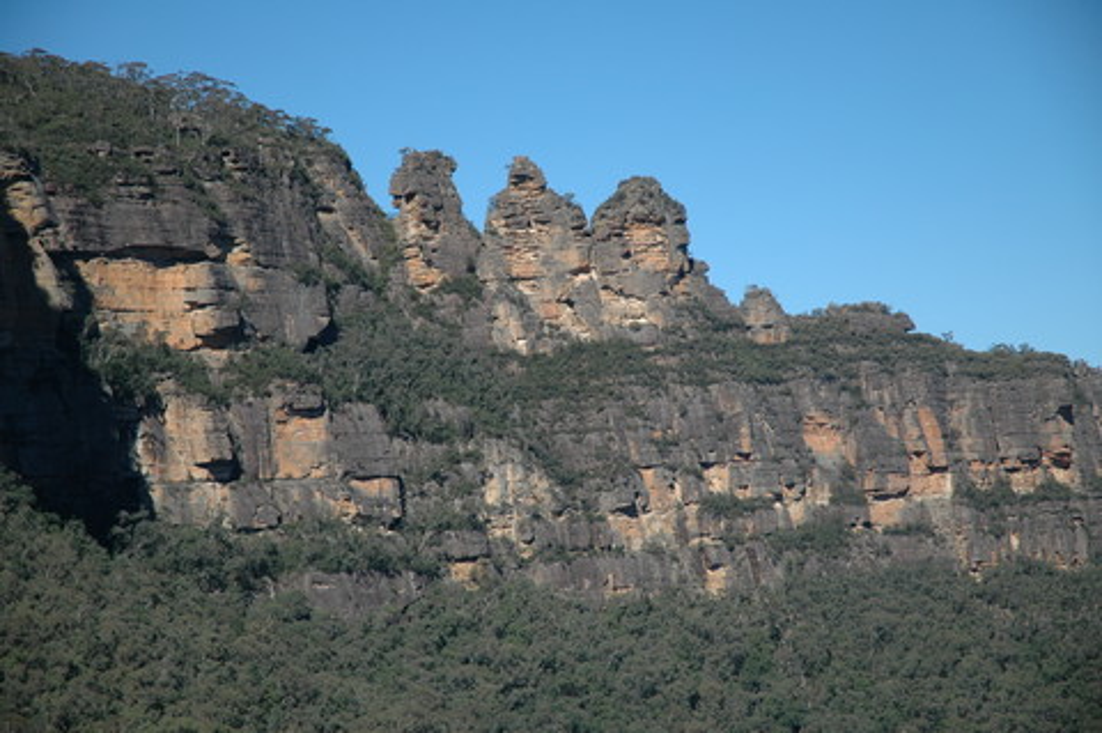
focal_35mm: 105
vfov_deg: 13.0
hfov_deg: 19.5
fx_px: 3211
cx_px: 551
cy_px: 366
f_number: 4.5
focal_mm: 70
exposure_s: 1/1250
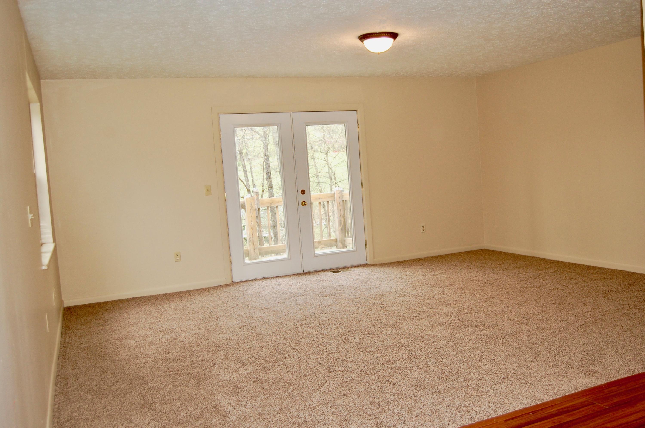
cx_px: 322
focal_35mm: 34
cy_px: 214
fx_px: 618
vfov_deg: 38.3
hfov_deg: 55.2
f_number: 3.8
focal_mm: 23
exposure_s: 1/60
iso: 400
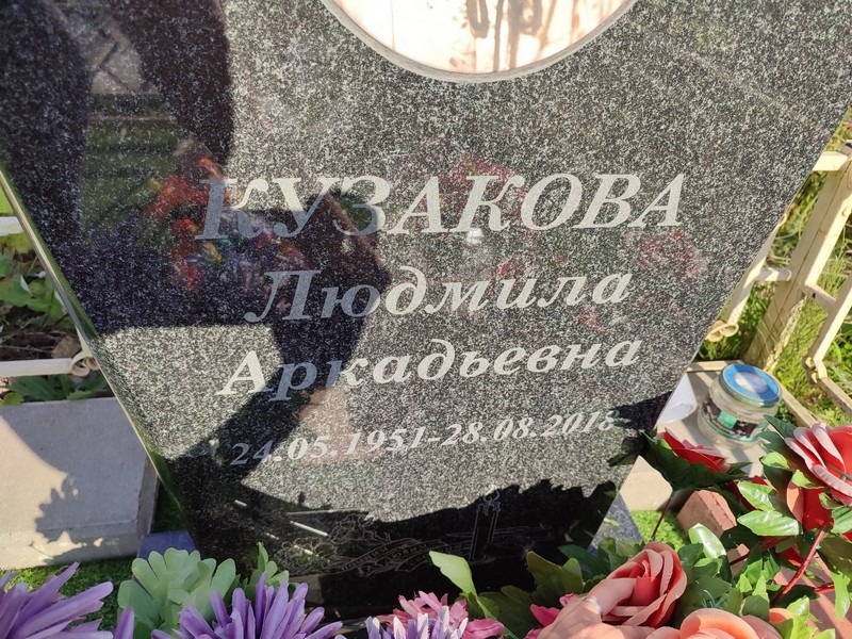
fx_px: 615
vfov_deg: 54.9
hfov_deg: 69.4
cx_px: 426
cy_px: 320
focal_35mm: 25
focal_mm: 6.04
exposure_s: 1/553
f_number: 1.9
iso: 50
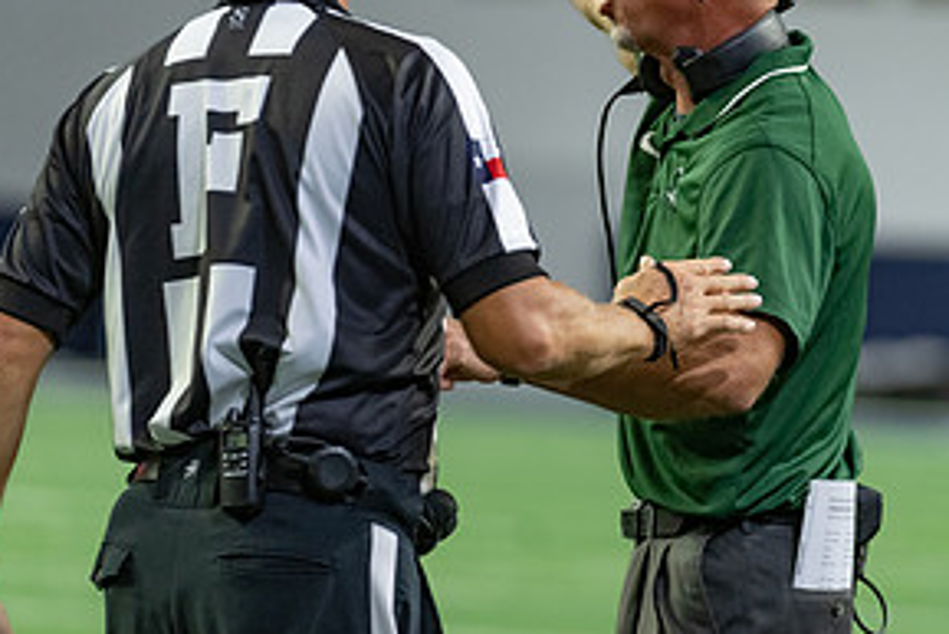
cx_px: 670
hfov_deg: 5.4
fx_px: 9995
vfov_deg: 3.6
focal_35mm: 379
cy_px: 225
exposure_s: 1/400
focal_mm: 189
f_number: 2.8
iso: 2000
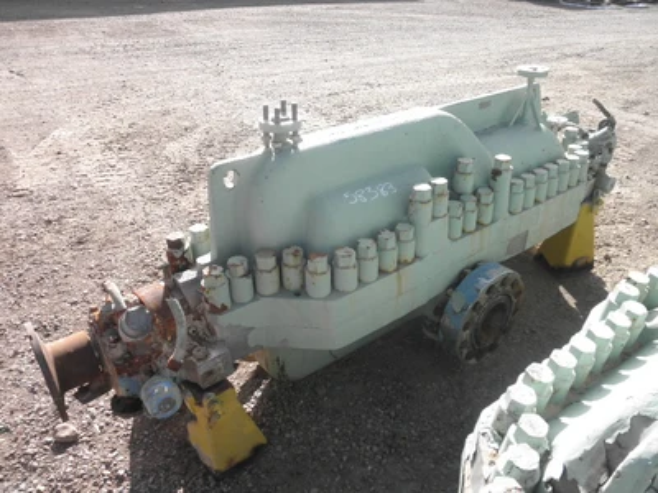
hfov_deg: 63.4
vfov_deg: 49.7
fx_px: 532
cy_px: 246
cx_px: 329
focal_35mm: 28
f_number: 8.5
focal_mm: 5
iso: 64
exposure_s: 1/50
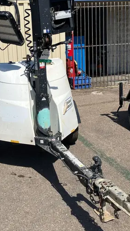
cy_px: 85
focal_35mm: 45
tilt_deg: -8.2
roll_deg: +1.9
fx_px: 275
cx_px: 30
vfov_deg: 45.0
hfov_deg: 26.2
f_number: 1.8
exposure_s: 1/3040
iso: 32
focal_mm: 3.99
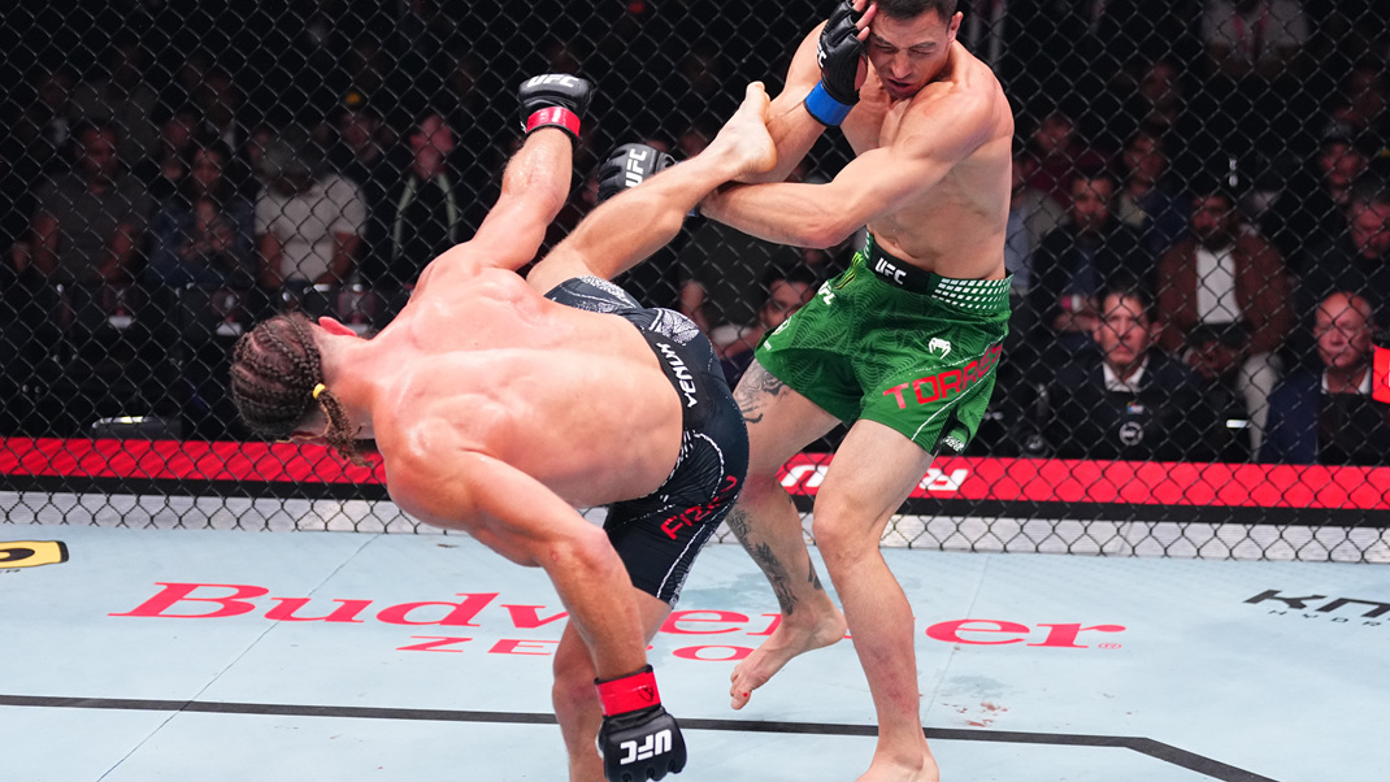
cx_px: 700
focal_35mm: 74
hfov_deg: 28.6
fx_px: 2728
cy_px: 373
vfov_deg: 16.3
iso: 3200
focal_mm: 70
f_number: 2.8
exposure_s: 1/1600
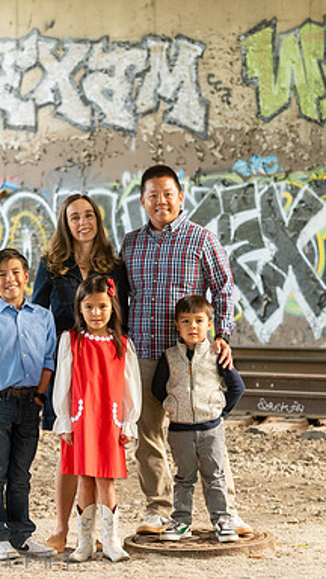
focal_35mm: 131
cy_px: 290
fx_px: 2013
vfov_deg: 16.4
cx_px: 124
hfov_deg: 9.3
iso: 400
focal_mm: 82
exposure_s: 1/100
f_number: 3.5
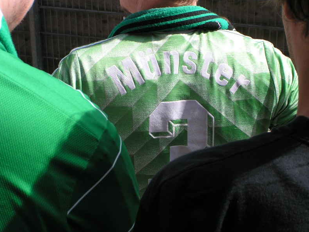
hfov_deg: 20.4
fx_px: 857
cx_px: 153
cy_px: 116
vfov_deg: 15.4
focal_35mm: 96
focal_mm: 14.5
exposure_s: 1/320
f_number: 5.6
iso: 50
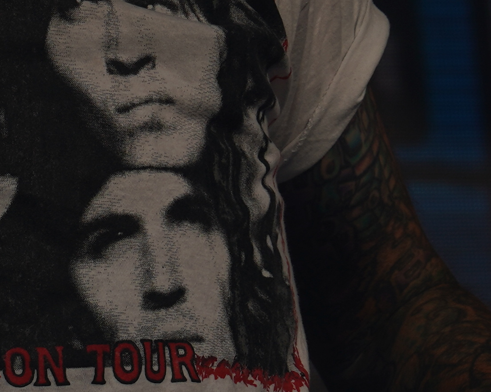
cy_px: -237
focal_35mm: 536
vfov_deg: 2.9
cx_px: 358
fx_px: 7788
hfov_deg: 3.6
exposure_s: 1/2000
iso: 100
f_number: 8
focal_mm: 105
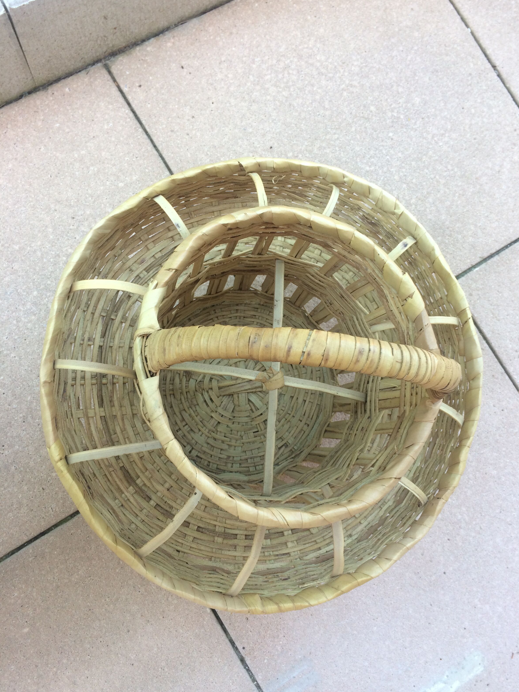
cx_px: 267
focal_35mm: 30
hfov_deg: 46.8
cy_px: 349
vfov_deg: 60.0
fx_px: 600
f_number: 2.2
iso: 32
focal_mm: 4.15
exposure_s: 1/100
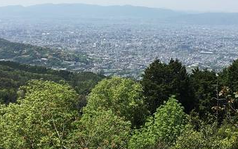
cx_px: 143
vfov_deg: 22.1
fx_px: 376
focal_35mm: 58
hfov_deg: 35.0
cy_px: 35
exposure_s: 1/1709
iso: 25
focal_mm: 4.15
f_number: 2.2
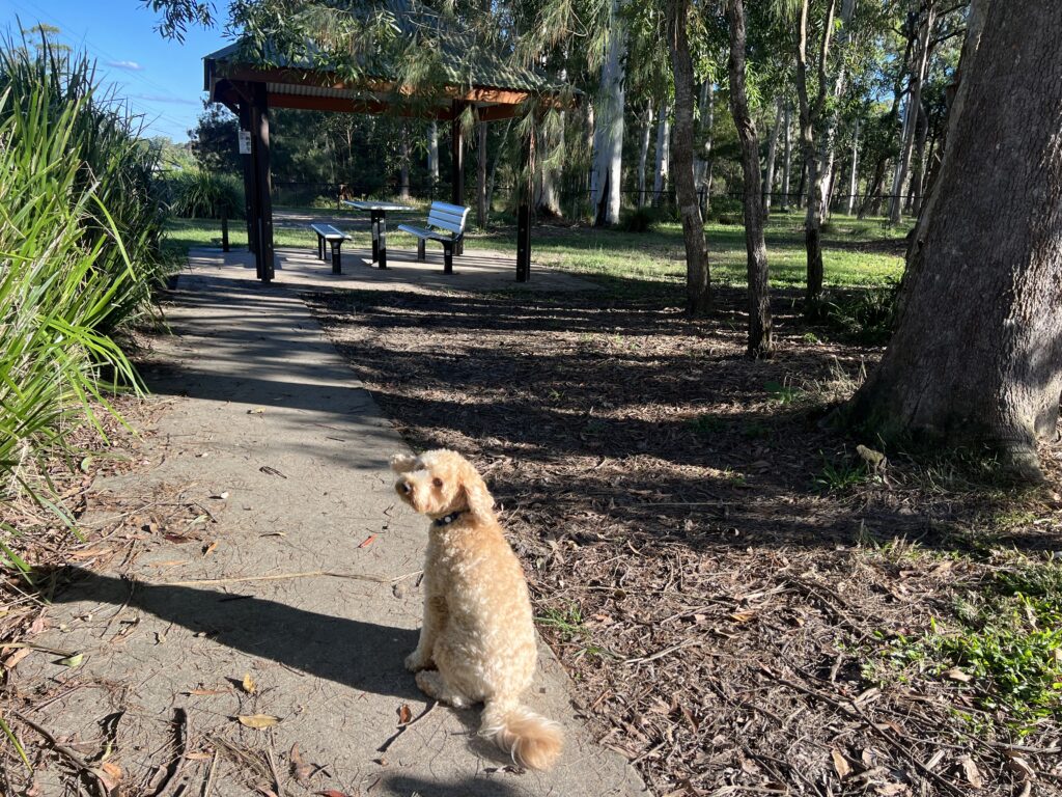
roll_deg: -2.4
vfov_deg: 53.1
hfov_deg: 67.3
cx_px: 531
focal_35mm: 26
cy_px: 398
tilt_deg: -15.0
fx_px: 798
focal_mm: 5.7
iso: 50
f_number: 1.5
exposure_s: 1/909
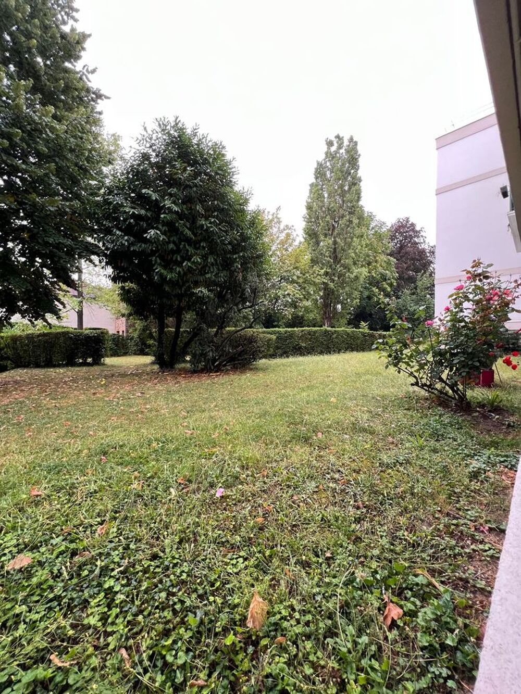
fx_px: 261
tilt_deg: +0.3
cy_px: 347
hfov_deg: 89.9
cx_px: 260
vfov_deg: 106.2
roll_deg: -1.2
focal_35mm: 13
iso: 125
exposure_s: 1/99
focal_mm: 1.57
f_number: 1.8
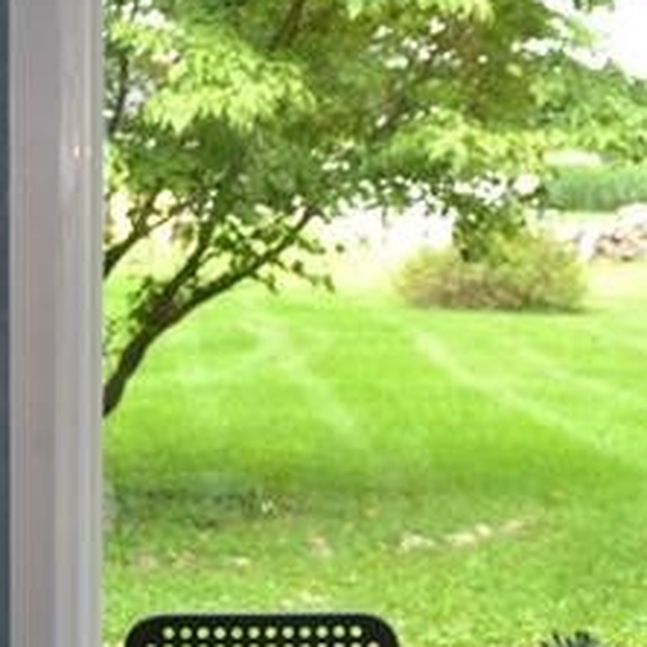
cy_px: 519
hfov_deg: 16.2
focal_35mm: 106
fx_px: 2241
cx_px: 615
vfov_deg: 16.3
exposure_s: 1/60
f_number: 4
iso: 400
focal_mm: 24
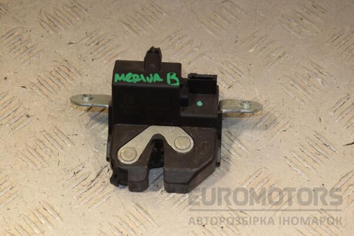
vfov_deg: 14.7
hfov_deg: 21.9
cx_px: 177
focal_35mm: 93
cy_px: 118
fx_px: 914
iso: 800
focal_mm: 62
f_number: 9
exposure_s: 1/200
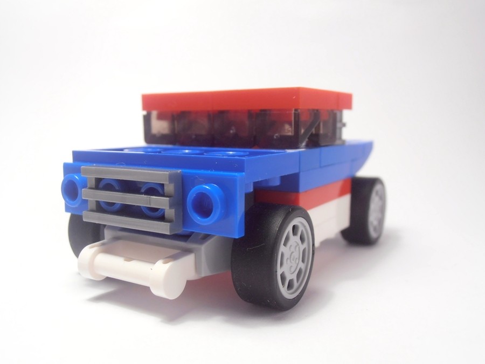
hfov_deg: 50.1
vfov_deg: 38.7
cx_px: 242
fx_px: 518
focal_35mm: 37
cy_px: 182
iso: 100
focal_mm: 6.61
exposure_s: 1/40
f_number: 3.9
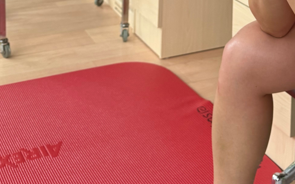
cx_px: 247
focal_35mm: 75
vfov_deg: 15.1
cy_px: -146
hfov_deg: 26.8
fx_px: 603
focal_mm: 6.76
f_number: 1.78
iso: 200
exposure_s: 1/100
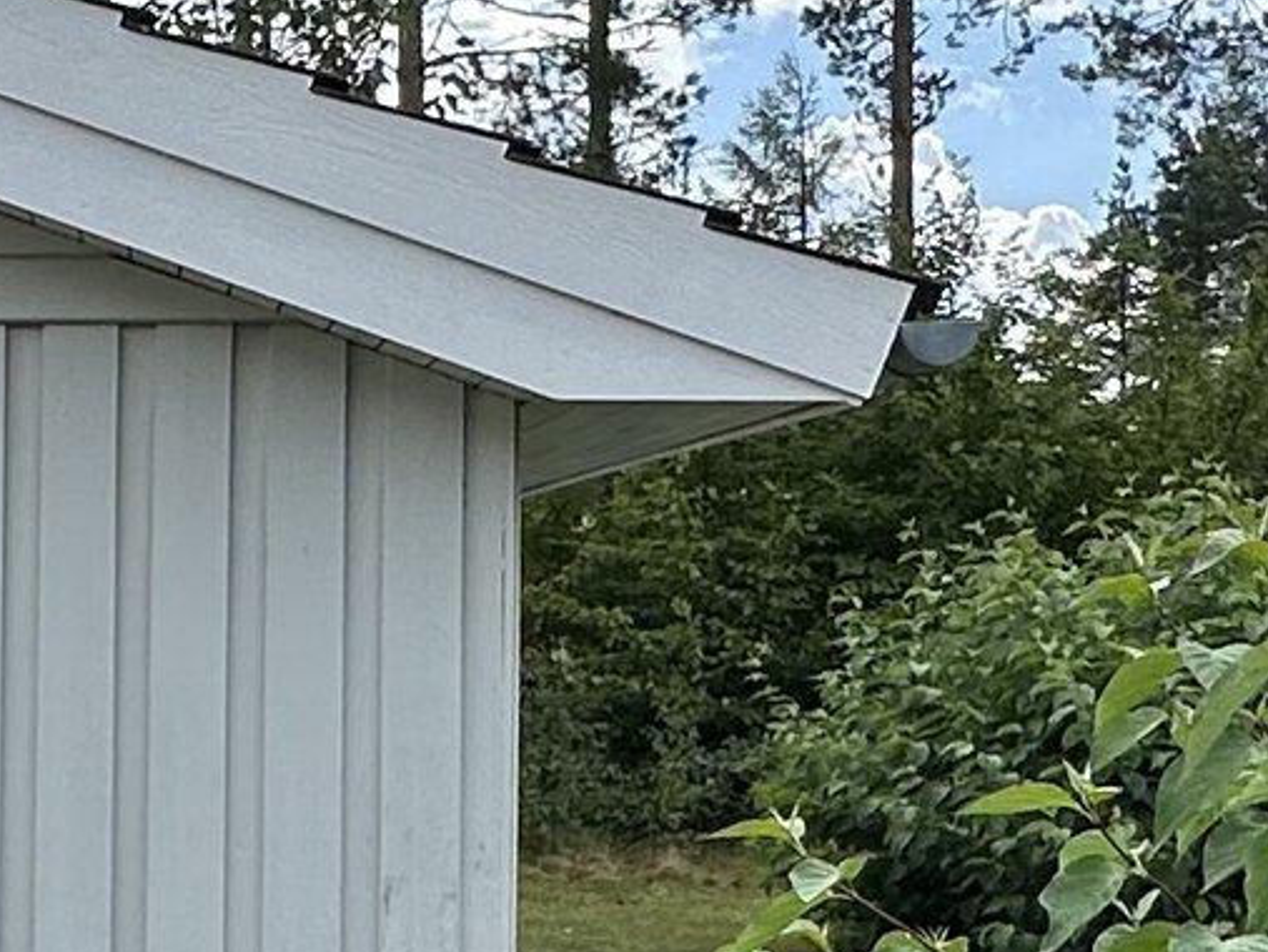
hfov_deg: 21.3
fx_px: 3042
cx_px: -386
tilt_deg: +0.3
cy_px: 579
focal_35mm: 83
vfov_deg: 17.8
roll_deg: -0.9
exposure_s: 1/1473
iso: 50
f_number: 2.2
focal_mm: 2.22
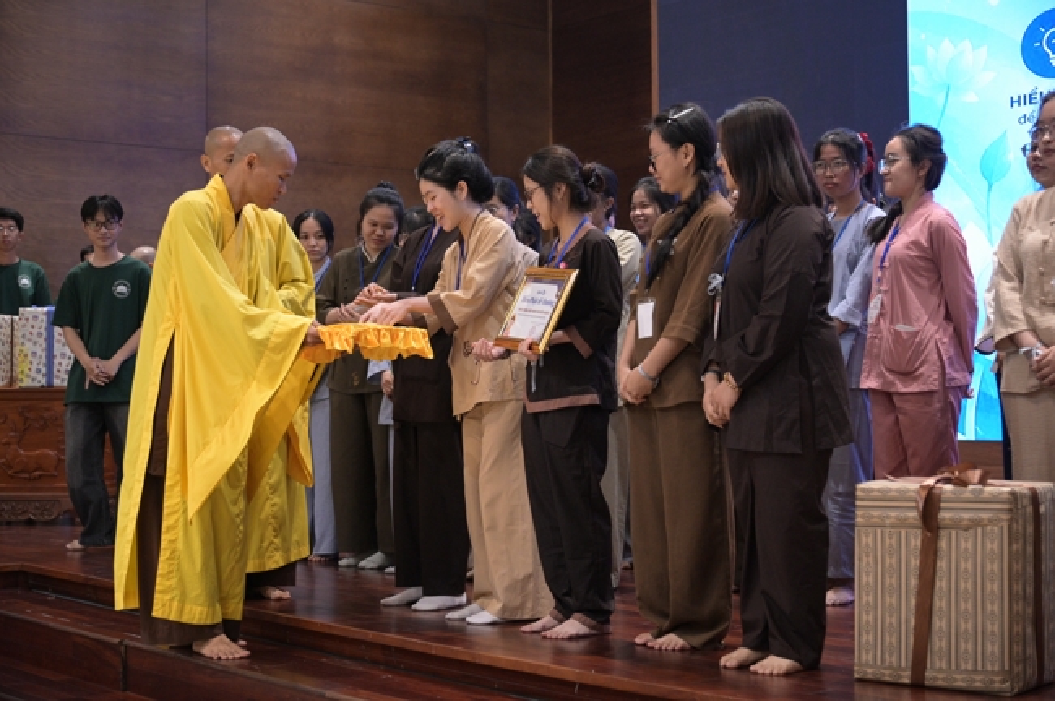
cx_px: 528
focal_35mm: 55
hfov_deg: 36.3
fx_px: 1610
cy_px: 350
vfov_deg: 24.6
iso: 4000
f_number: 4
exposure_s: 1/160
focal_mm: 55
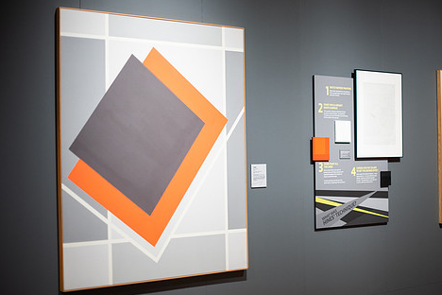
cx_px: 262
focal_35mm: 62
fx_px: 761
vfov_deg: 21.9
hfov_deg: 32.3
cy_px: 150
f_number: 1.4
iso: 400
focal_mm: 50
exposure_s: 1/125
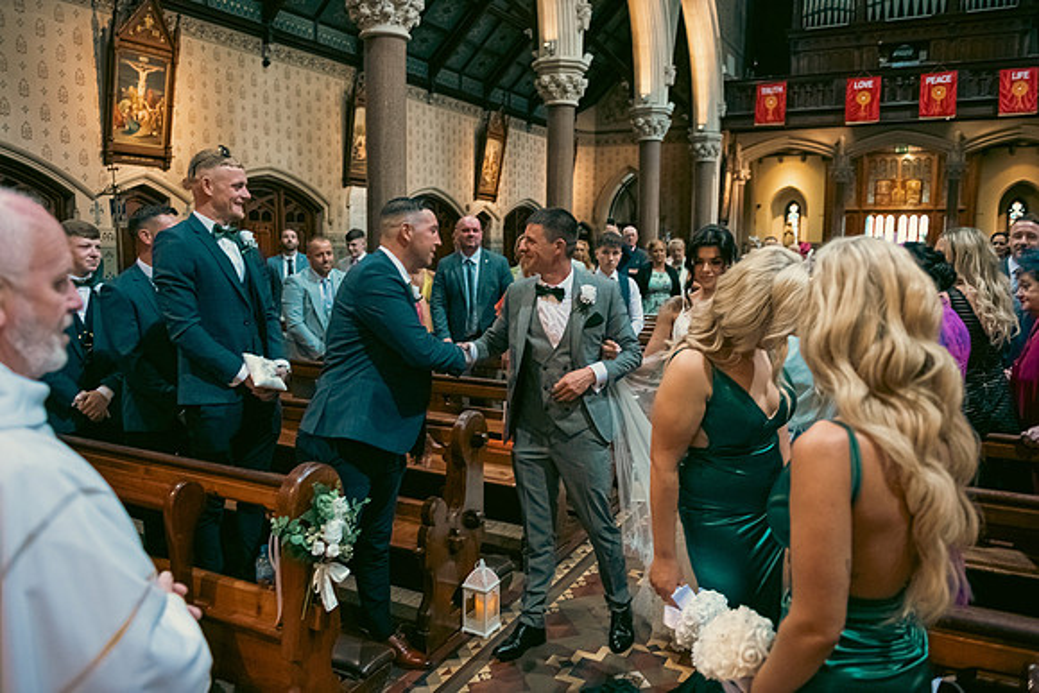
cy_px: 346
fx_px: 779
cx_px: 520
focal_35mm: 27
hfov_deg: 67.4
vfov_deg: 48.0
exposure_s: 1/160
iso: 1600
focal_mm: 27
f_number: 3.5
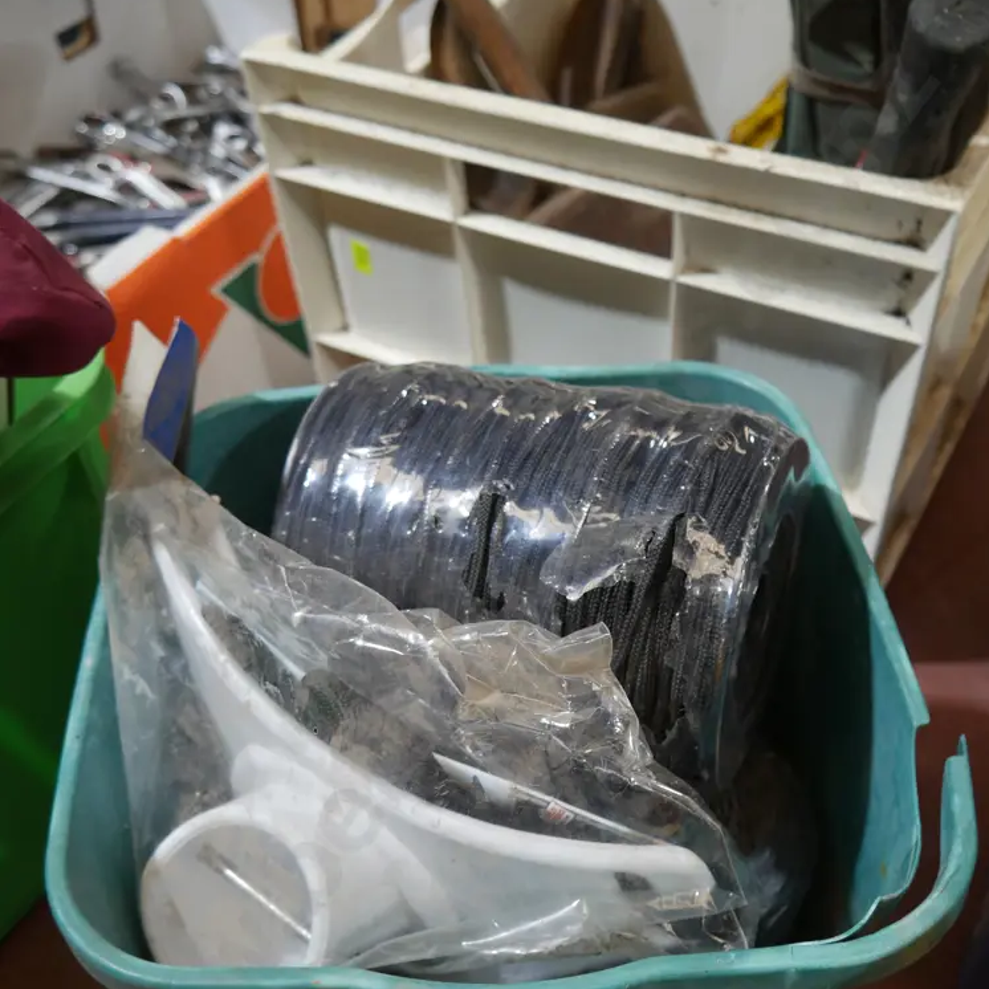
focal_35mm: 34
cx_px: 508
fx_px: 1099
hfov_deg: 48.4
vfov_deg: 48.1
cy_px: 607
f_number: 3.5
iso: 320
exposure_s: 1/60
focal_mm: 14
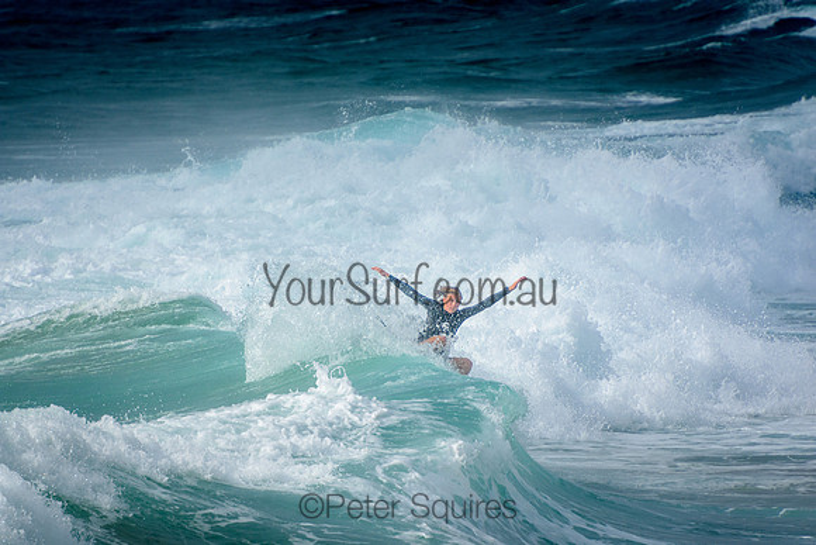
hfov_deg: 3.4
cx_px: 408
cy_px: 272
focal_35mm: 600
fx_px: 13603
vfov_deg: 2.3
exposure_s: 1/2000
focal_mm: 400
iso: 220
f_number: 5.6
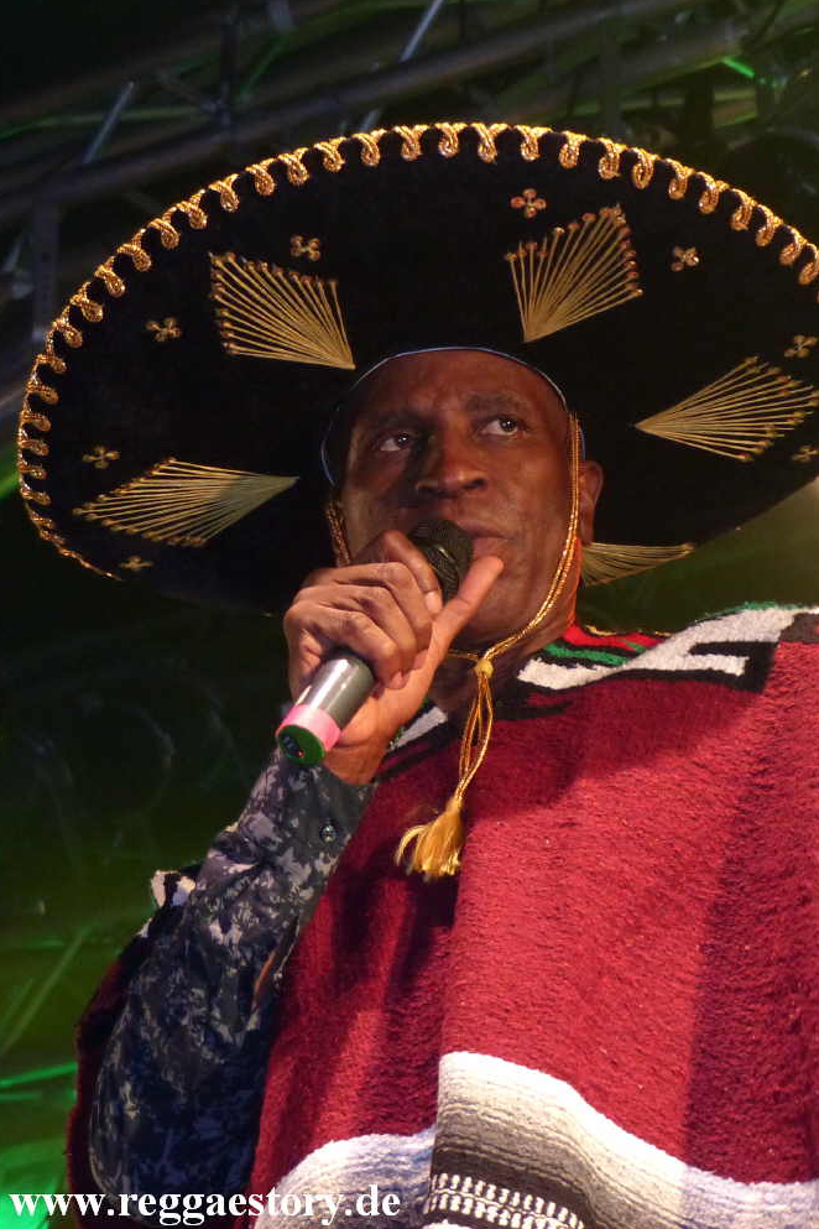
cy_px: 614
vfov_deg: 15.3
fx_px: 4572
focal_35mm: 134
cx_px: 447
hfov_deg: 10.2
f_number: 2.8
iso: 400
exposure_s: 1/60
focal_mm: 23.1
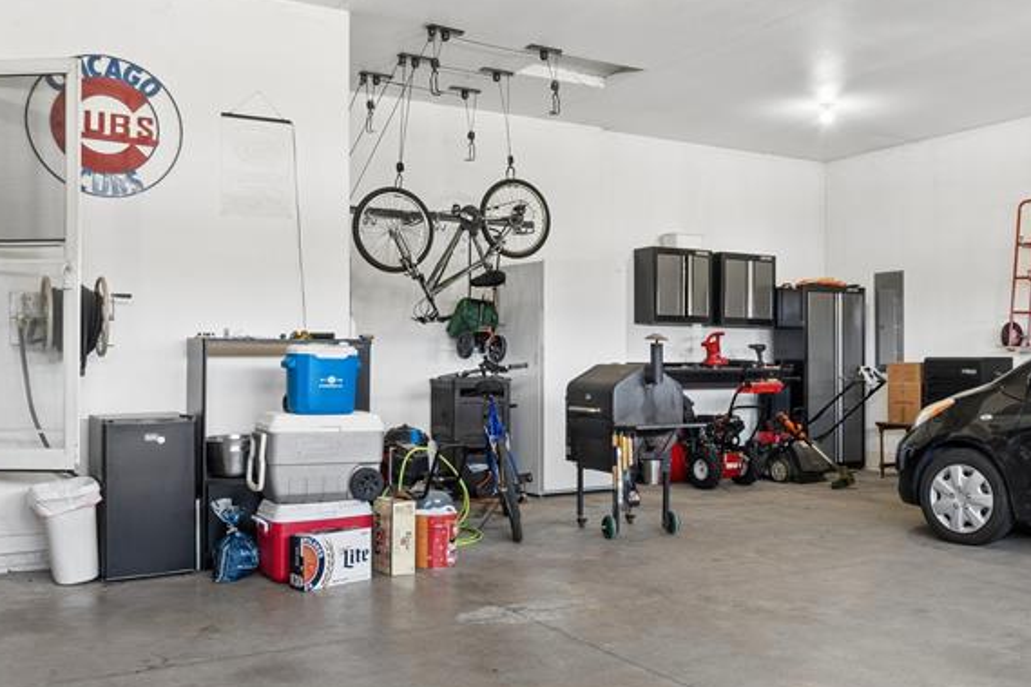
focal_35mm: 36
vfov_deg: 36.8
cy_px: 325
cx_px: 614
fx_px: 1031
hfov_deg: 52.8
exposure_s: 1/6
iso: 400
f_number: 10
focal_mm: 16
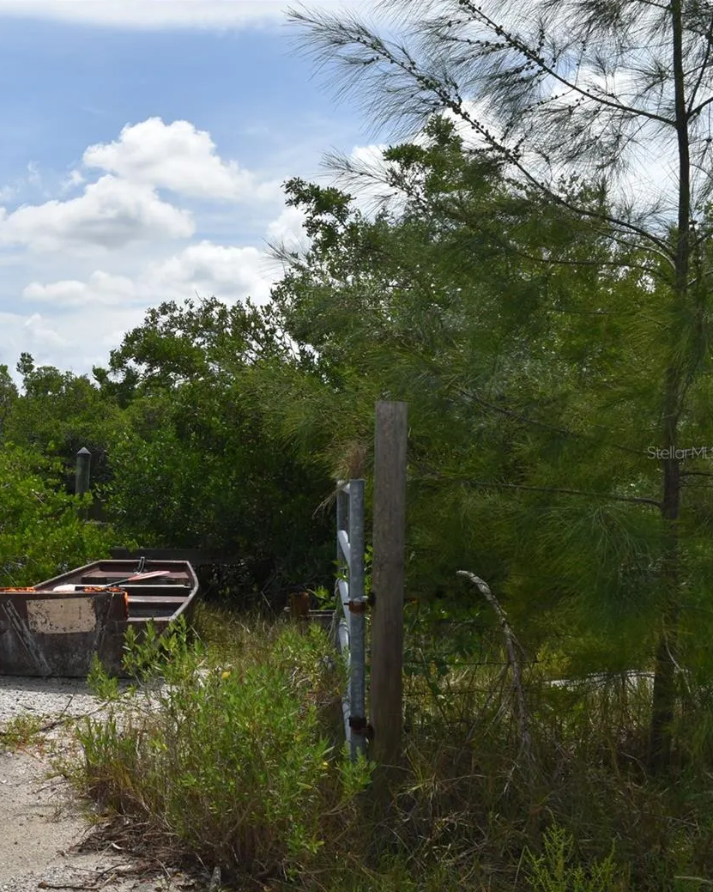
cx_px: 37
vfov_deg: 46.8
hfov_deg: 35.4
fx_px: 1029
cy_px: 452
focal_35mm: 39
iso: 100
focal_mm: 18
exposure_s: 1/200
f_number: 11
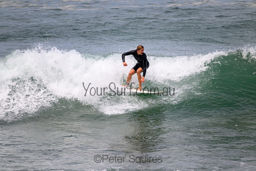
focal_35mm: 800
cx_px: 128
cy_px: 86
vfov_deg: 1.7
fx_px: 5690
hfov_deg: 2.6
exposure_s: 1/2000
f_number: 11
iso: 900
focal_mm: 800
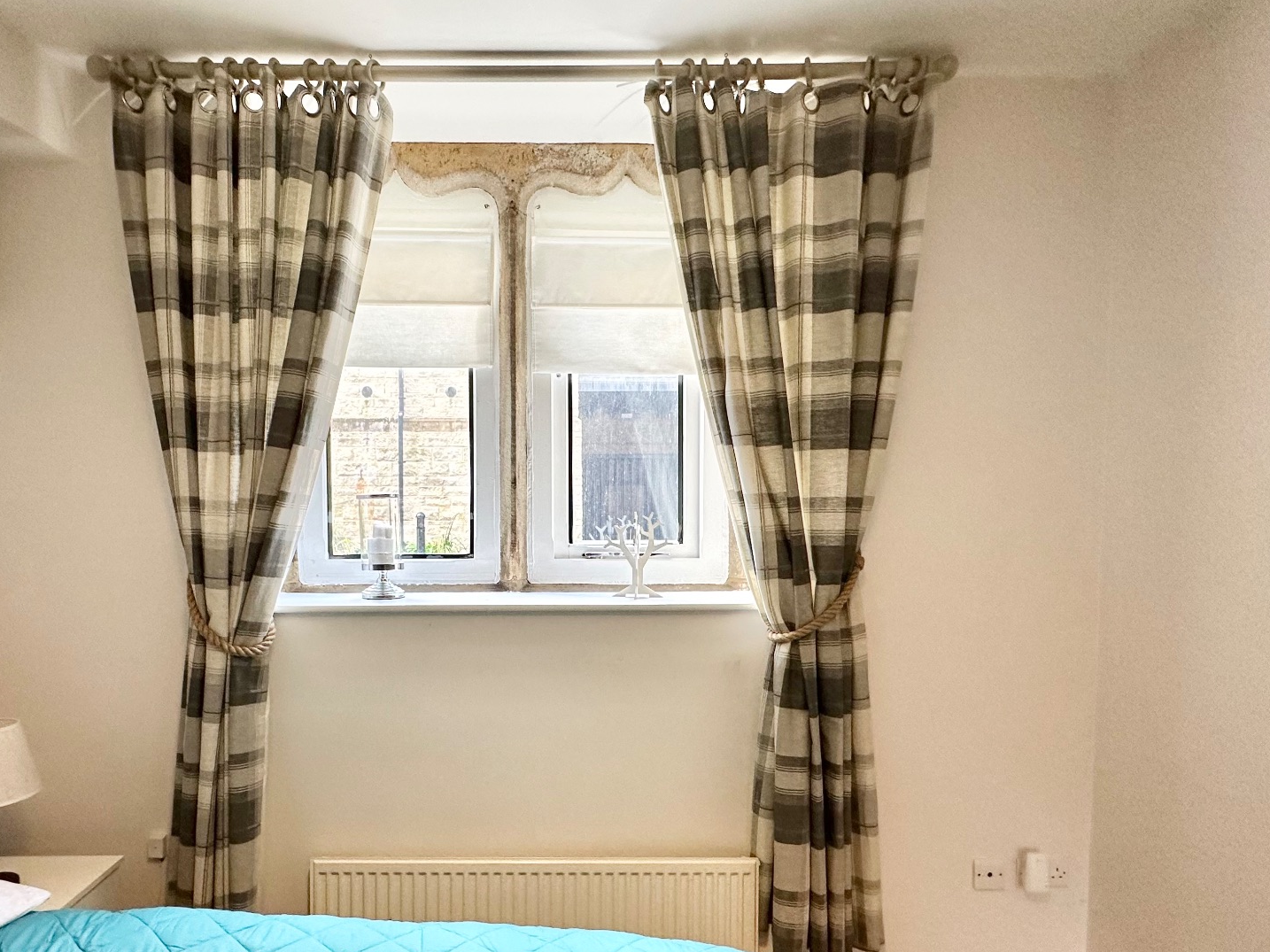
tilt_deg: -4.0
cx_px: 521
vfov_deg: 65.4
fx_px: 734
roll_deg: +0.3
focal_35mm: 20
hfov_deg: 81.0
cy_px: 562
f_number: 2.2
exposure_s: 1/100
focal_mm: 2.22
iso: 160
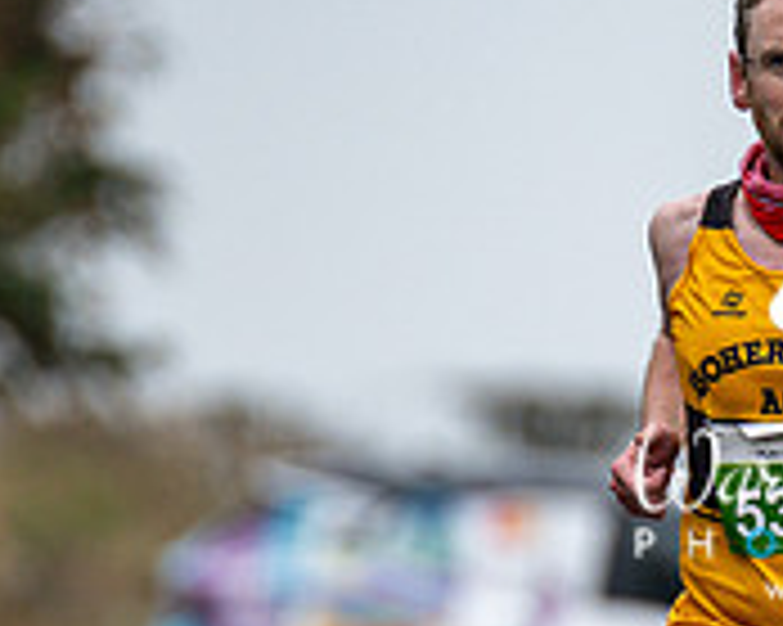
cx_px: 927
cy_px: 401
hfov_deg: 1.4
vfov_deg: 1.1
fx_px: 32518
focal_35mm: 1404
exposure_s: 1/1600
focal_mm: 300
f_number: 2.8
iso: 320
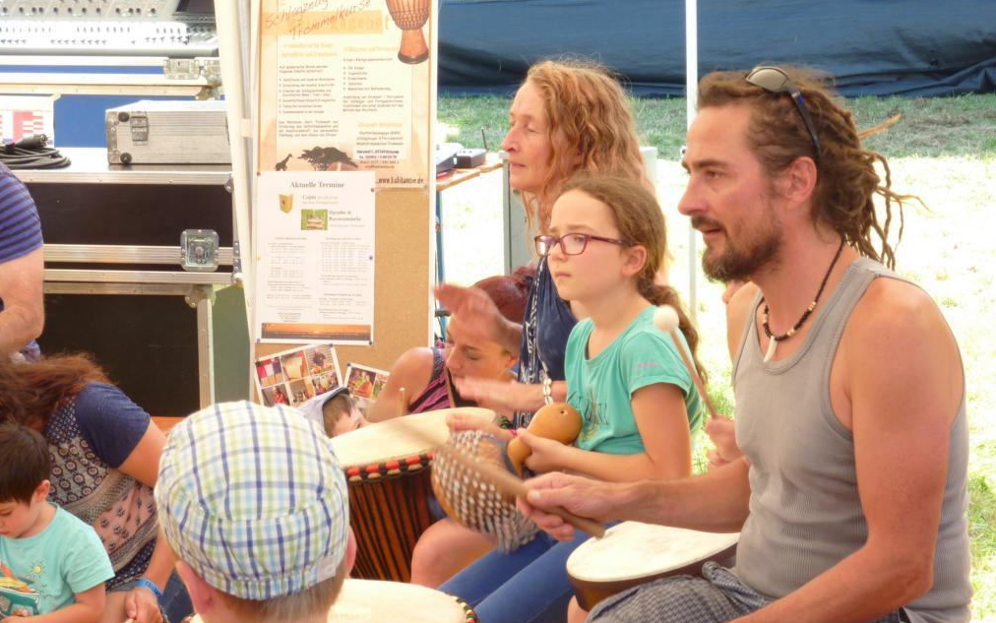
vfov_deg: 14.7
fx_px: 2416
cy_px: 297
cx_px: 497
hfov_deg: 23.3
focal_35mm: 89
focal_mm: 13.7
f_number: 4.2
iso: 80
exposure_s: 1/60
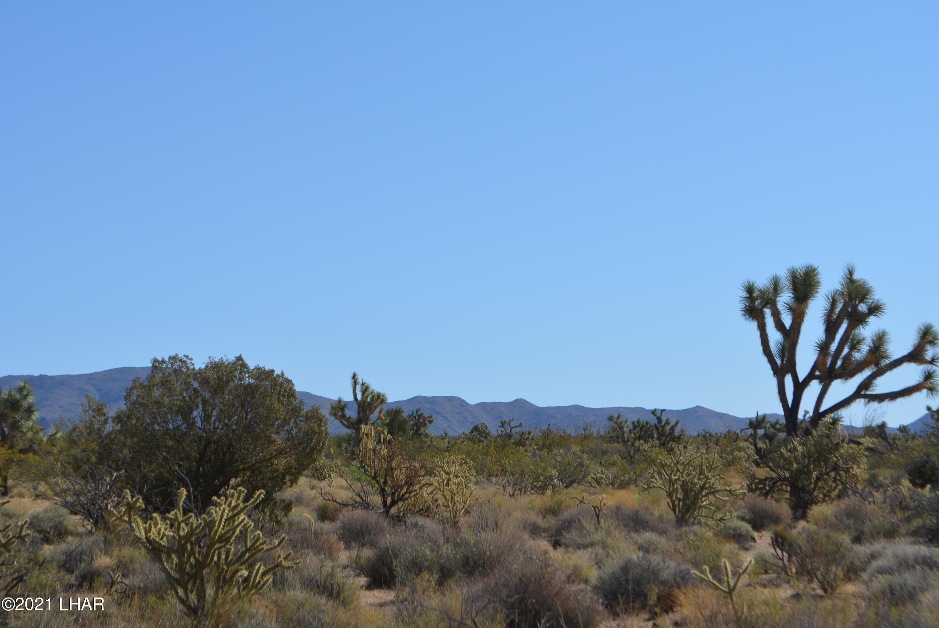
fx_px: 2153
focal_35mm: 82
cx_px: 470
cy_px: 314
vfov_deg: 16.6
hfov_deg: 24.6
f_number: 9
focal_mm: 55
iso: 100
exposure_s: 1/320
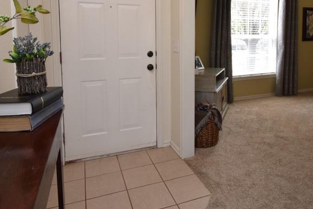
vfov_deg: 47.7
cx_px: 180
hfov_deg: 69.0
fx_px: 226
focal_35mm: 26
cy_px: 52
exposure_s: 1/125
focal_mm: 10
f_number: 5.6
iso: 800
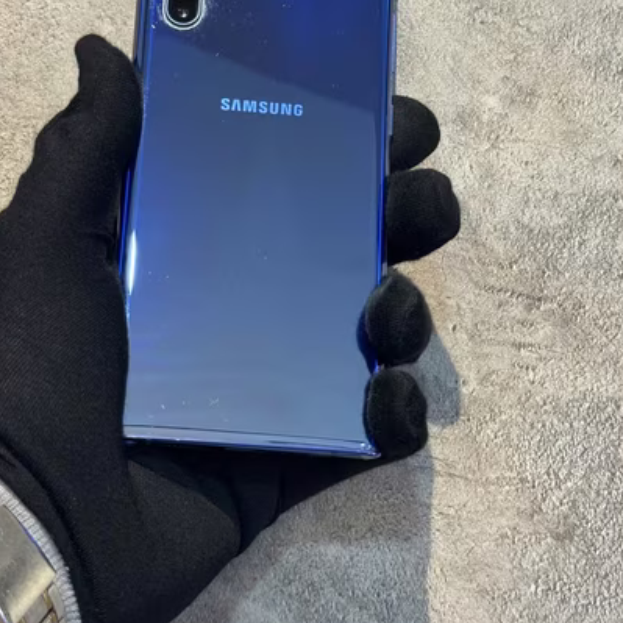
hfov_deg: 25.4
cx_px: 294
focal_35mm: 68
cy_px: 197
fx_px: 1385
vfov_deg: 25.2
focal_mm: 6.76
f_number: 1.78
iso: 100
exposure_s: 1/50
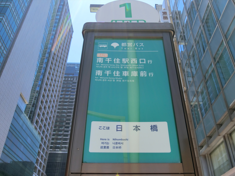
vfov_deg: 41.8
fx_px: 231
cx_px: 118
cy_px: 88
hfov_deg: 54.0
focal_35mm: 34
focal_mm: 7.2
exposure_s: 1/640
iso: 80
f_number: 3.4
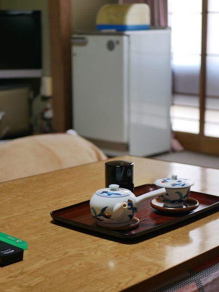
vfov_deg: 27.8
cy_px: 150
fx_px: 590
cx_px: 107
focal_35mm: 70
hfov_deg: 21.0
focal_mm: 25
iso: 200
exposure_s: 1/60
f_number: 1.7
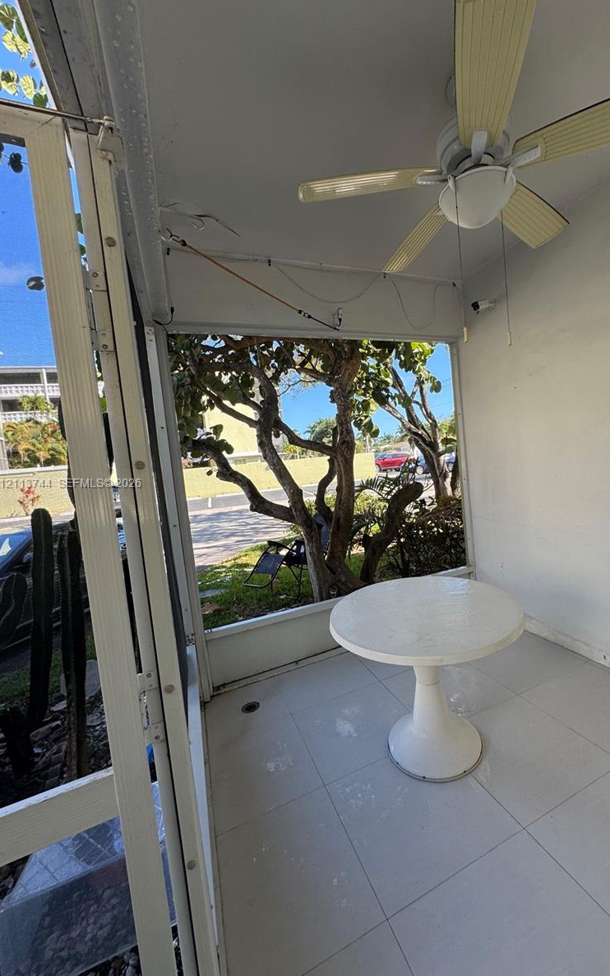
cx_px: 359
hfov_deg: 74.2
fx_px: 399
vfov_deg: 101.5
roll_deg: +5.0
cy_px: 484
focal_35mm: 15
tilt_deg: -4.1
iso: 40
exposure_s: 1/221
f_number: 2.2
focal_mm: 2.22
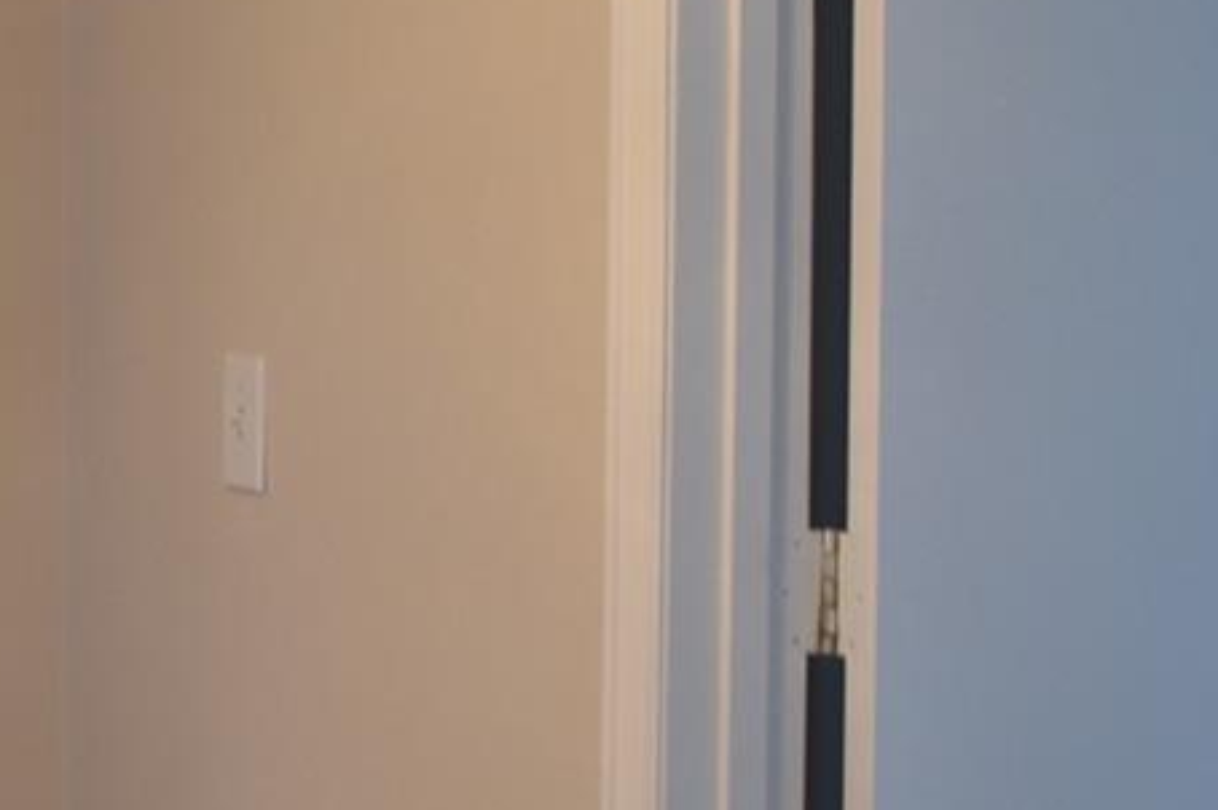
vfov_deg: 9.6
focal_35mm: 143
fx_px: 4826
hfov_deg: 13.7
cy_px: 233
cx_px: -475
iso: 400
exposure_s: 1/20
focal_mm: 27
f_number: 5.6
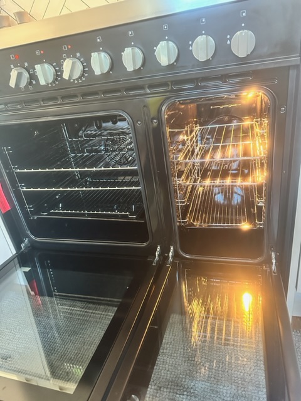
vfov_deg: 71.6
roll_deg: +8.7
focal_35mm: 24
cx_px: 150
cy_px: 200
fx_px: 278
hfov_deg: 56.8
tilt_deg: -26.0
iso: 800
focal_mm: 6.86
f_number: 1.78
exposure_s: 1/33
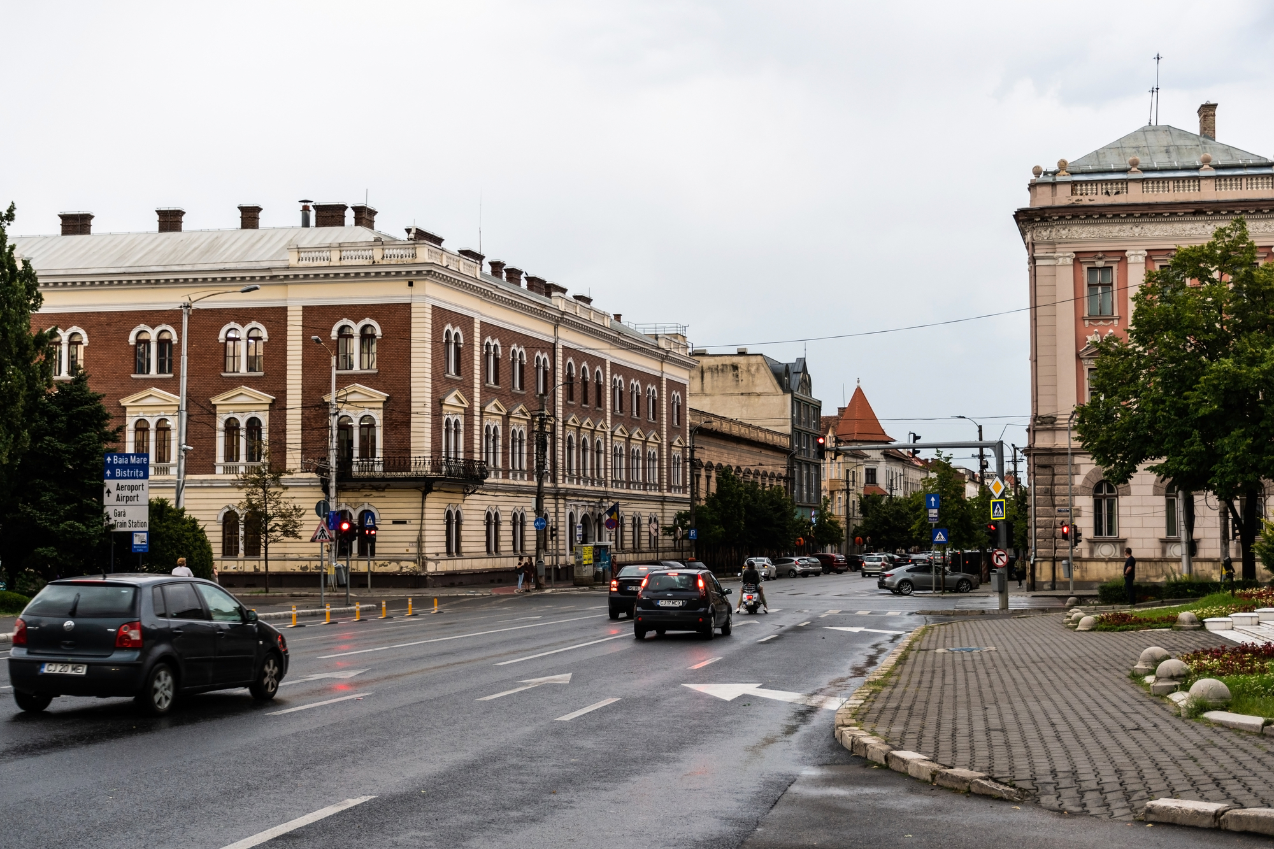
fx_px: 1698
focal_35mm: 48
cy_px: 424
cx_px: 637
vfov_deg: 28.1
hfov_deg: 41.1
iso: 250
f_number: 4
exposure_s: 1/160
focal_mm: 32
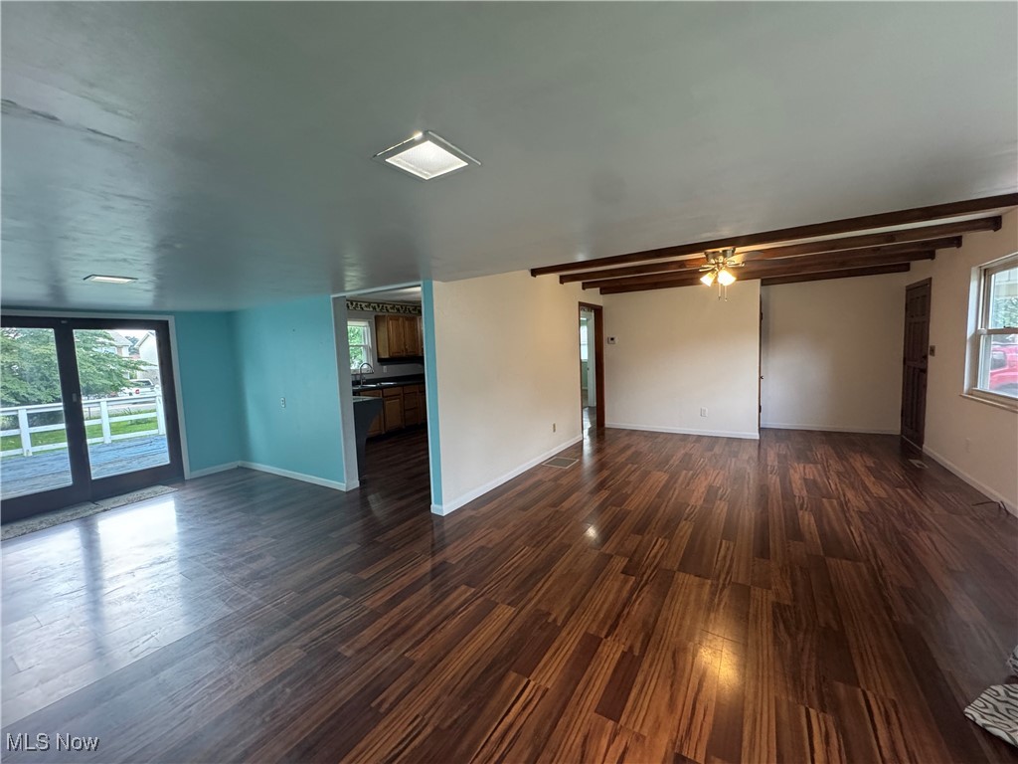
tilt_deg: -6.3
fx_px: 412
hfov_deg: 102.1
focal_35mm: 14
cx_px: 509
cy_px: 382
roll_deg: +1.3
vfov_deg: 85.7
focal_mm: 2.22
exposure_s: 1/120
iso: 320
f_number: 2.2
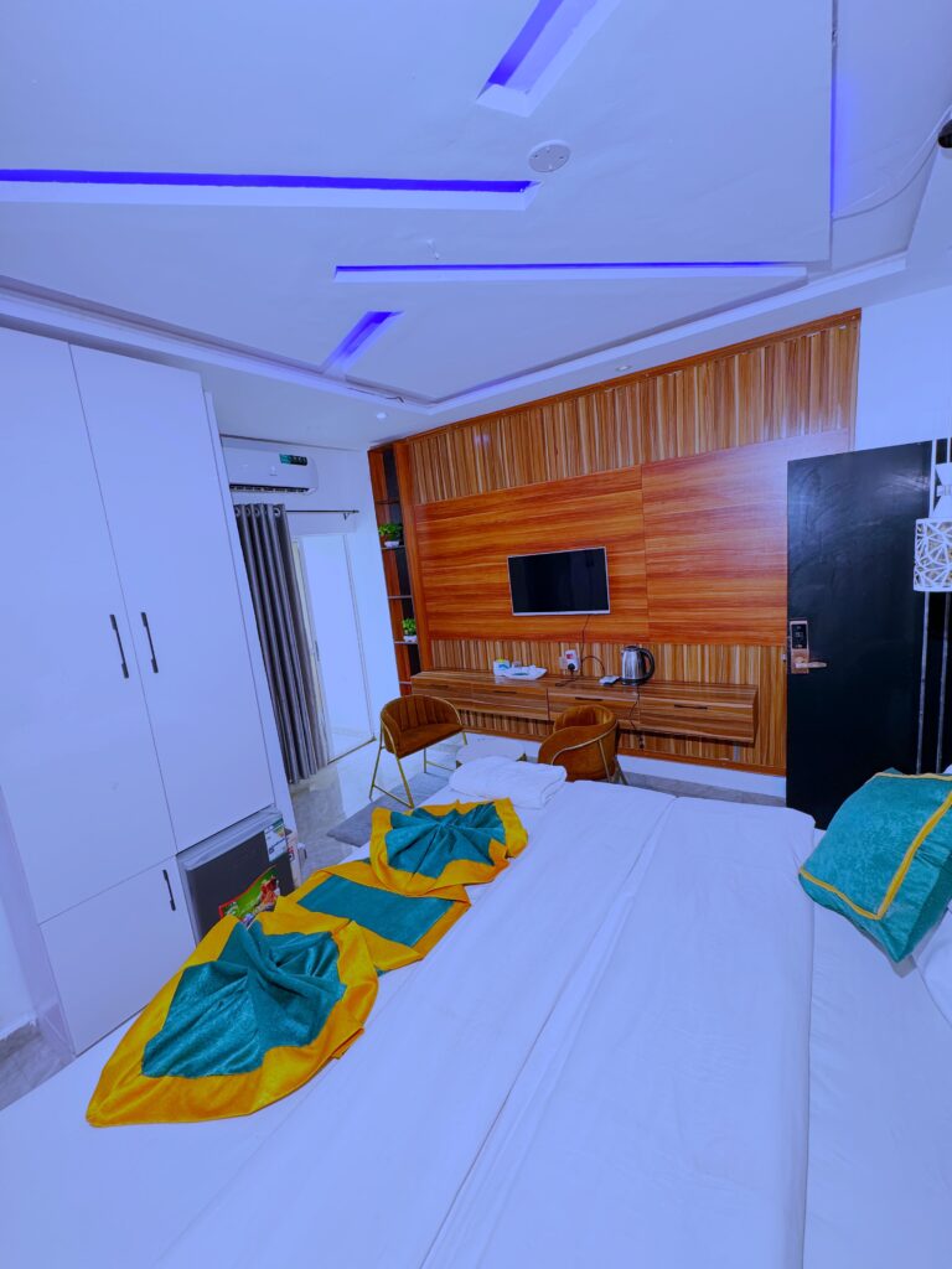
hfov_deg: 85.7
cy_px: 634
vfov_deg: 102.1
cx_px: 476
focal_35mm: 14
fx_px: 513
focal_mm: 2.22
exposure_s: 1/100
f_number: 2.2
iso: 250
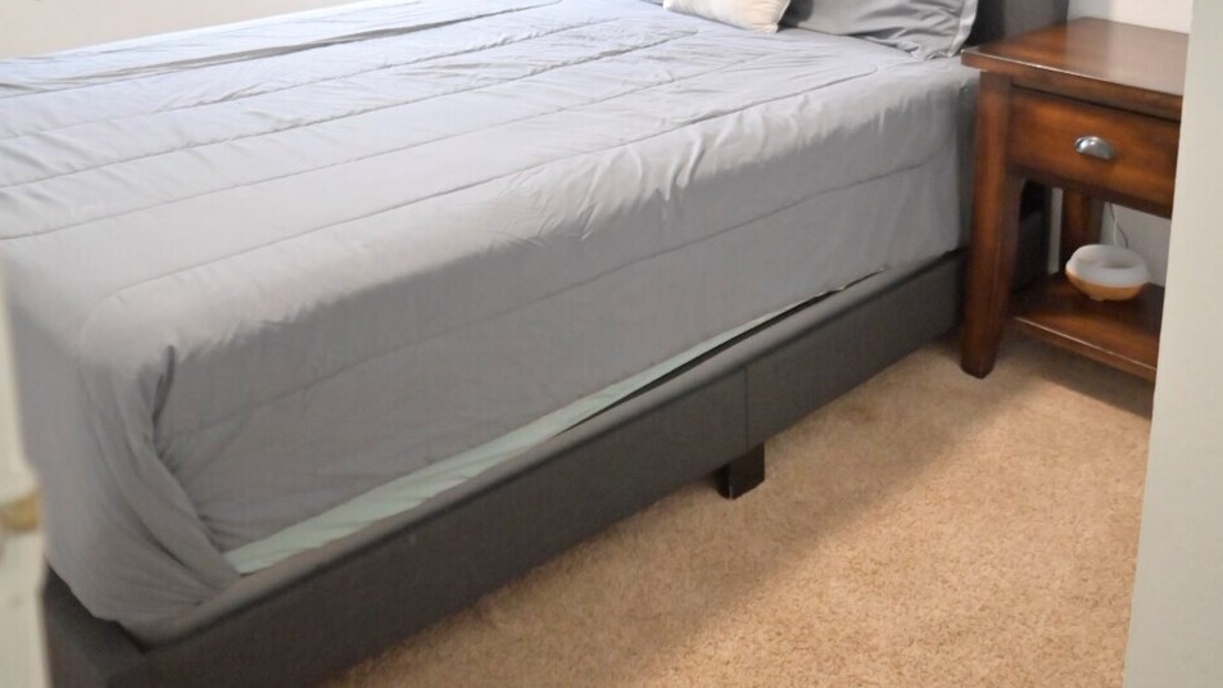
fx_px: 1232
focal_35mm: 38
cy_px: -9
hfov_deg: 52.8
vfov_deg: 29.1
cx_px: 610
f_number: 3.5
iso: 3200
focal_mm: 24
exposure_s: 1/250
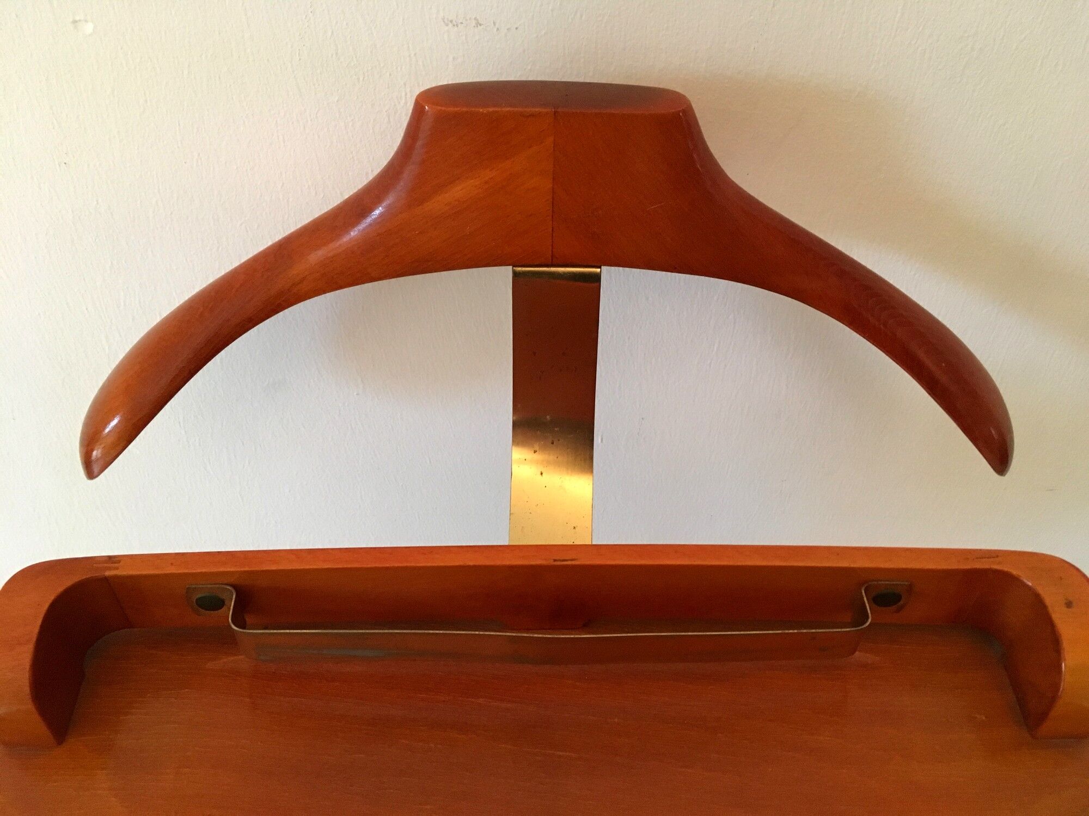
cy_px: 408
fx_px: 912
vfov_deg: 48.2
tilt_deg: -45.8
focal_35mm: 29
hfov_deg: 61.7
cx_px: 544
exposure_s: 1/25
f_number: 2.2
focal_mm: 4.15
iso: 200
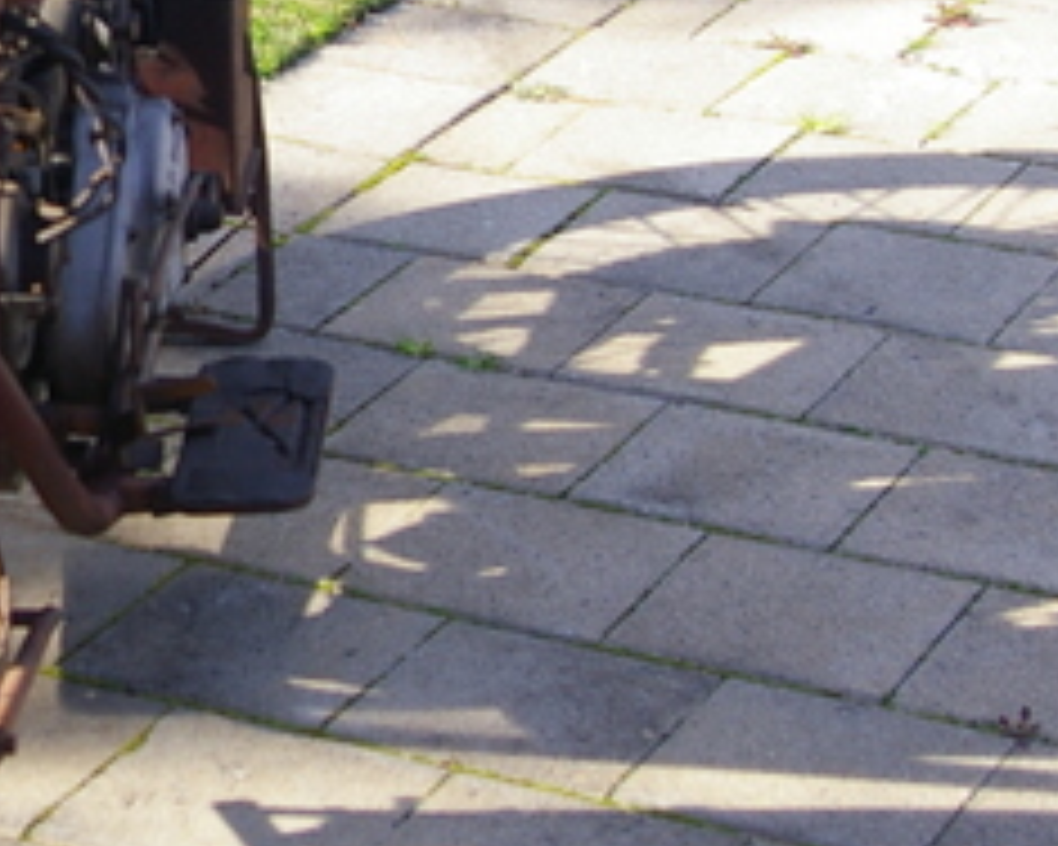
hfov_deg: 14.0
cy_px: 94
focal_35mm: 134
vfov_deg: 11.4
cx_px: -198
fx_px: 4196
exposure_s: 1/180
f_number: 5.6
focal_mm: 28
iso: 200
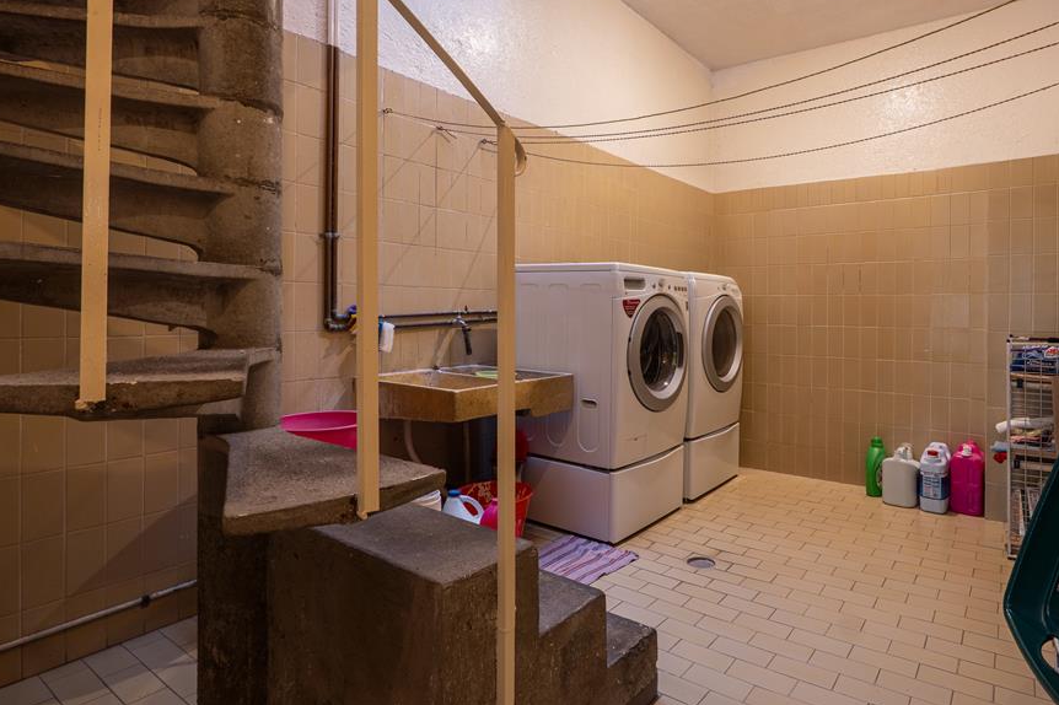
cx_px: 609
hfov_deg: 84.6
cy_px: 301
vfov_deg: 62.6
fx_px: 576
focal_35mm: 20
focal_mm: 11
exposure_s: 1/4
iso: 100
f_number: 8
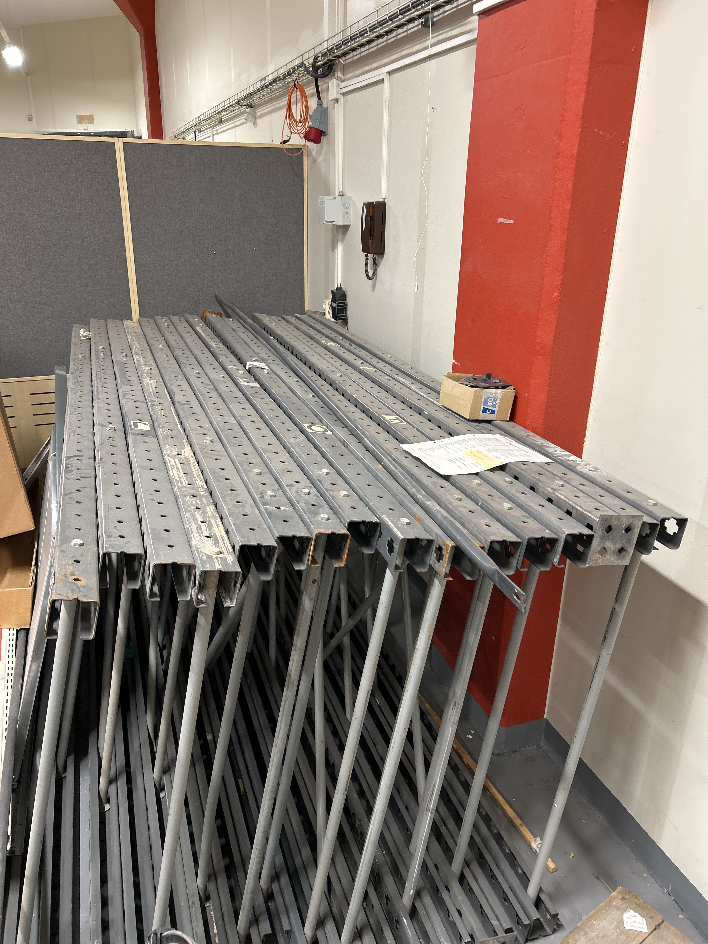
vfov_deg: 67.3
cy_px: 472
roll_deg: -0.1
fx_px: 709
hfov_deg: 53.1
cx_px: 354
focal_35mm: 26
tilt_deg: -20.9
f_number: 1.5
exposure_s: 1/50
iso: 125
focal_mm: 5.7
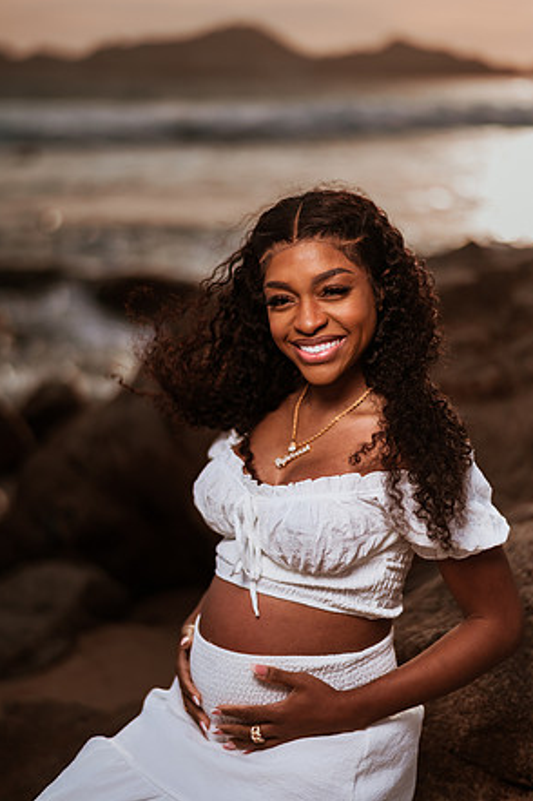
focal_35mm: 59
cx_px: 266
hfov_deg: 23.0
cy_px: 397
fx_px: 1312
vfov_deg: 34.0
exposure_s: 1/8000
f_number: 1.4
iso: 64
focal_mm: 58
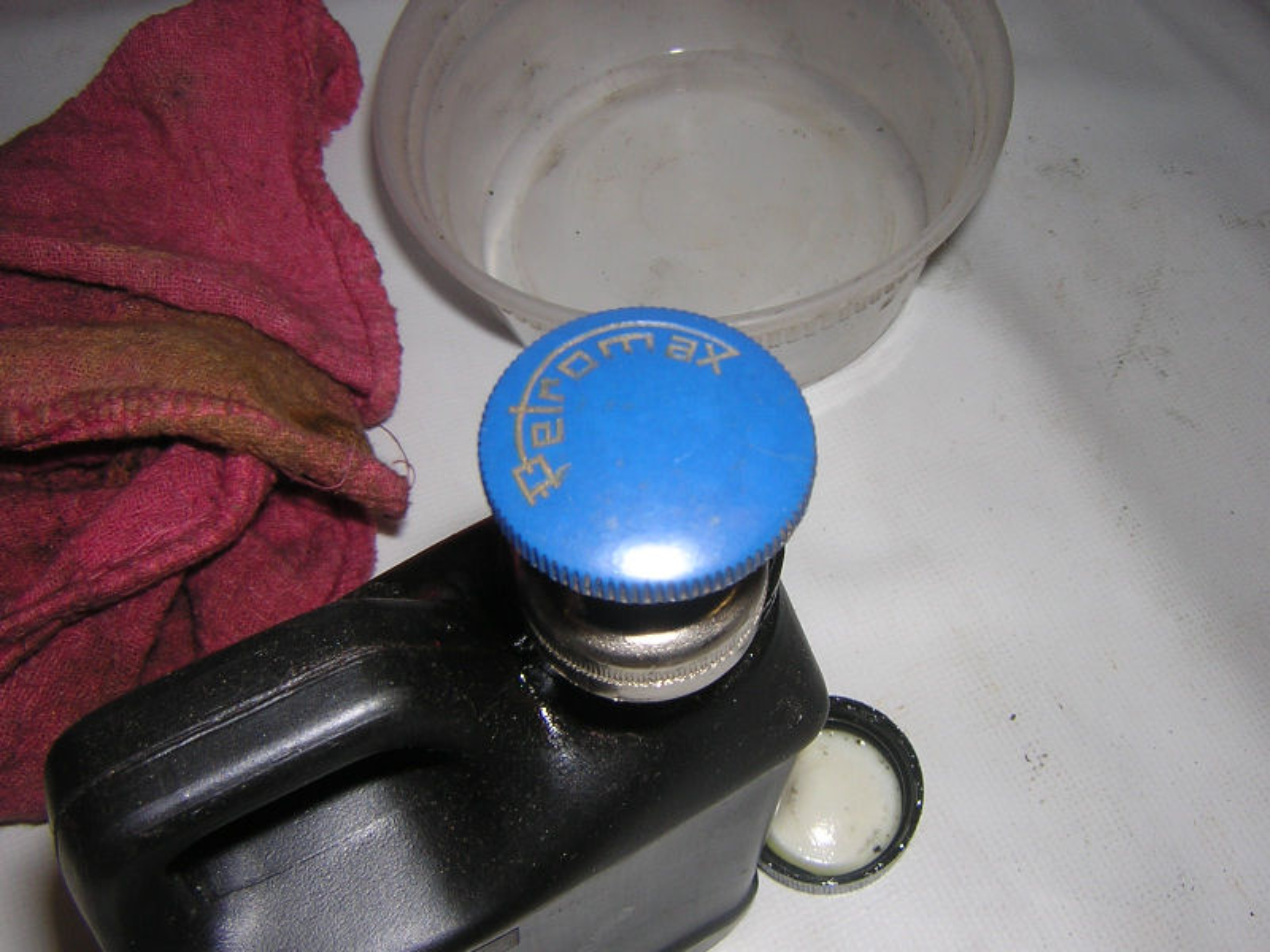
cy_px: 476
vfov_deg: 39.7
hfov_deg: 51.4
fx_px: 1321
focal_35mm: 36
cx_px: 635
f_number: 5.2
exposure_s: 1/60.1
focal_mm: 4.7
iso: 100
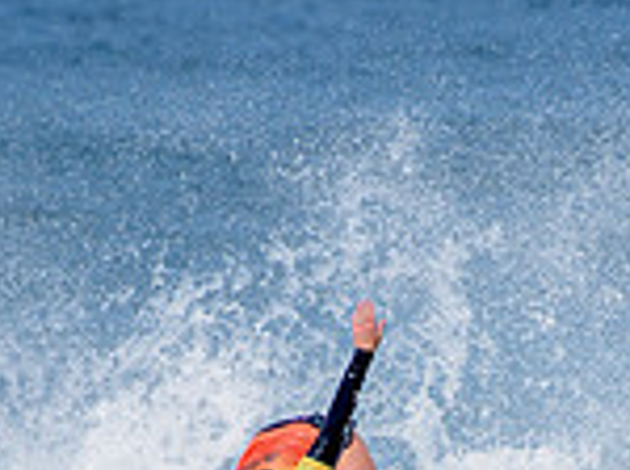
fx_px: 33797
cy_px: 728
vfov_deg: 0.8
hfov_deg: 1.1
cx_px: 470
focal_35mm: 1860
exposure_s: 1/2500
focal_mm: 500
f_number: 6.3
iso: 250
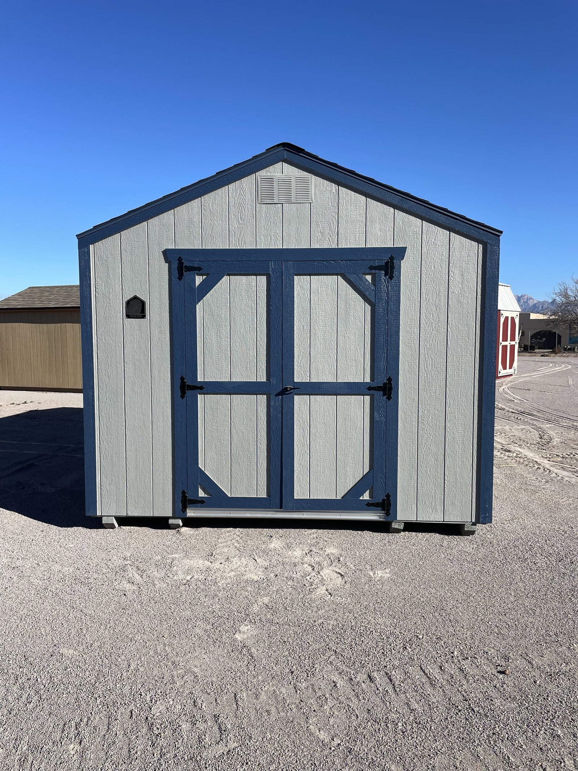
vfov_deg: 67.3
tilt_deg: -2.6
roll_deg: -0.3
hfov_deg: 53.1
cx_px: 289
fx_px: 579
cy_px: 386
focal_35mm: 26
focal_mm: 4.2
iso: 32
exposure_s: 1/3509
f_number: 1.6
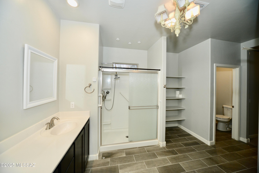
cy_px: 86
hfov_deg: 112.6
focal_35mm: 12
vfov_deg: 90.0
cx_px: 130
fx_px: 86
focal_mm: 12
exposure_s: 1/60
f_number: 7.1
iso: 800
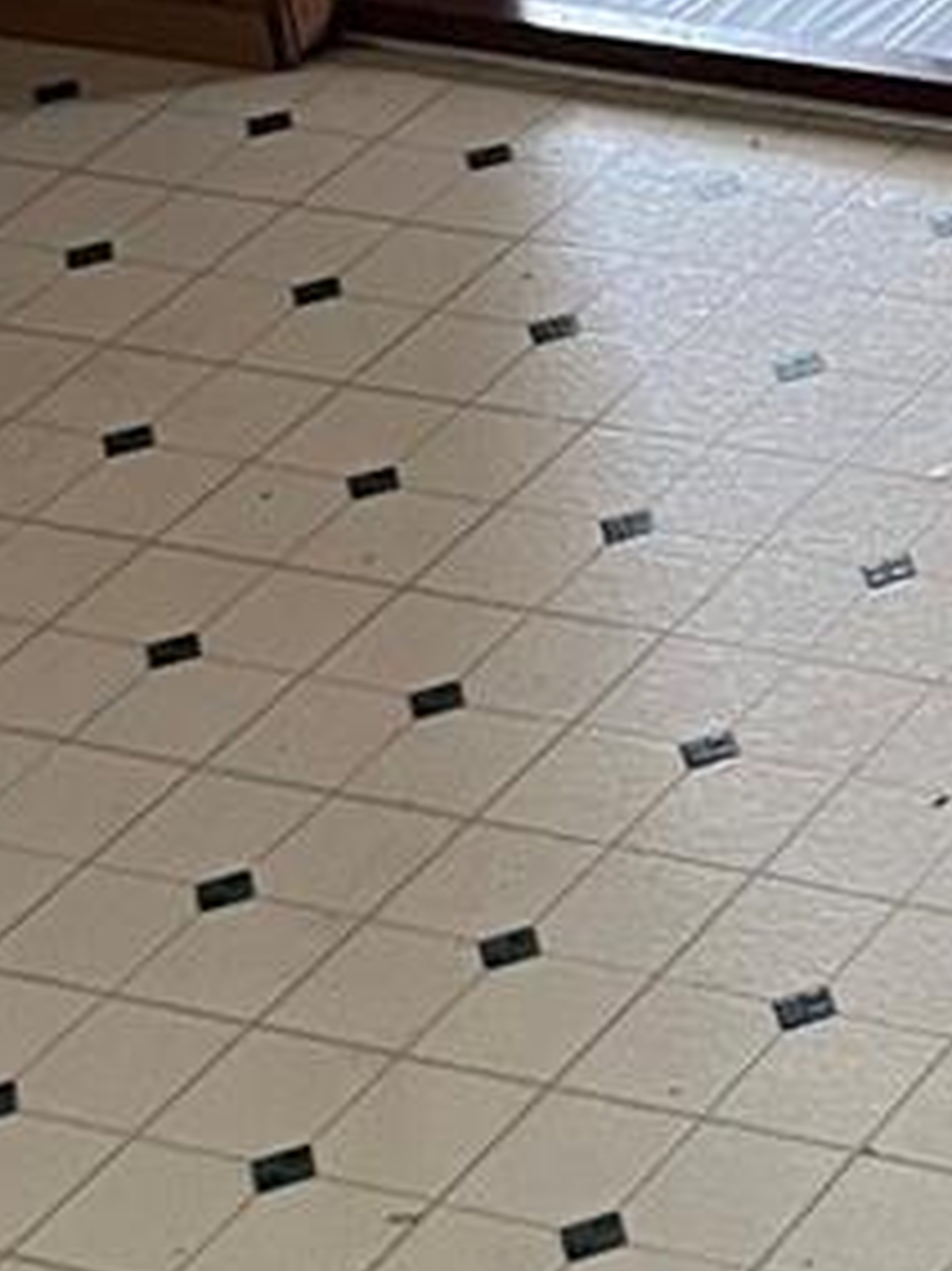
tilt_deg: -22.3
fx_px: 5174
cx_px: 2250
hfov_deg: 9.4
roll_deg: +1.5
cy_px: -368
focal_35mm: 141
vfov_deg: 13.5
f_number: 1.6
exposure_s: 1/34
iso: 400
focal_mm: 5.1
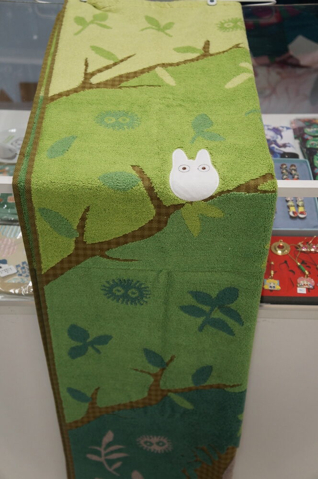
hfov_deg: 27.2
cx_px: 159
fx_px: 658
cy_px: 240
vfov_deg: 40.0
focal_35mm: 50
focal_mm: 33
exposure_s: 1/60
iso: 800
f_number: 4.5
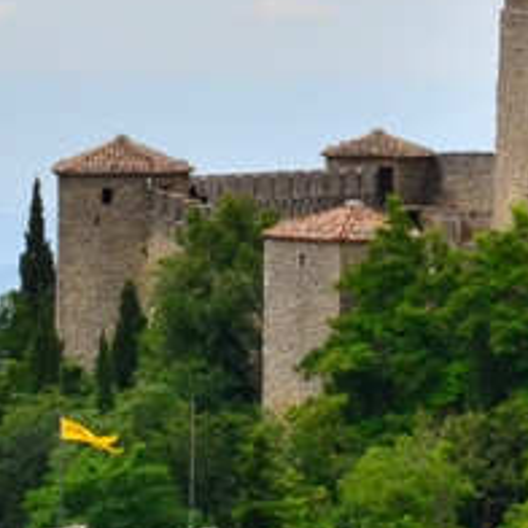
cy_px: 537
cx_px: -307
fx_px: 7800
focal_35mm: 452
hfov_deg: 3.9
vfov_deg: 3.9
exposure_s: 1/400
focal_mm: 58
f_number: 10
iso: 200
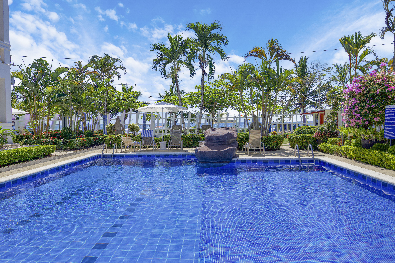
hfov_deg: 73.7
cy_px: 132
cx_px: 198
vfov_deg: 53.1
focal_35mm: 24
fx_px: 263
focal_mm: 24
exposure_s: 1/500
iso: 100
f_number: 7.1
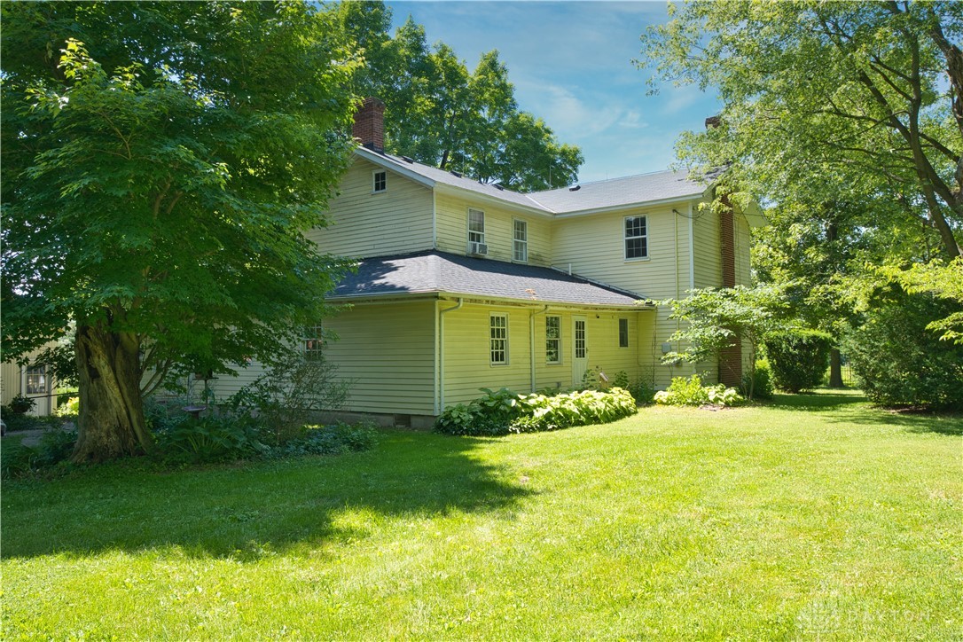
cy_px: 321
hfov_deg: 63.7
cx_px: 482
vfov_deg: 45.0
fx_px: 776
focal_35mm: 29
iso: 100
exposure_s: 1/25
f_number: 10
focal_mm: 29
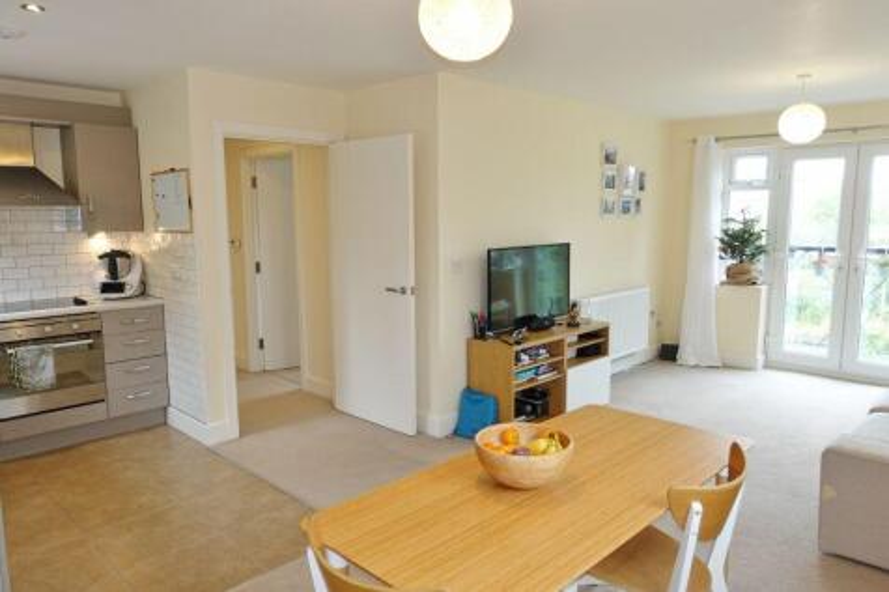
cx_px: 444
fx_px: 592
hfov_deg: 73.8
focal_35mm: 24
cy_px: 296
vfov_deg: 53.1
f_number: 2.5
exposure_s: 1/30
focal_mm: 8.8
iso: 125
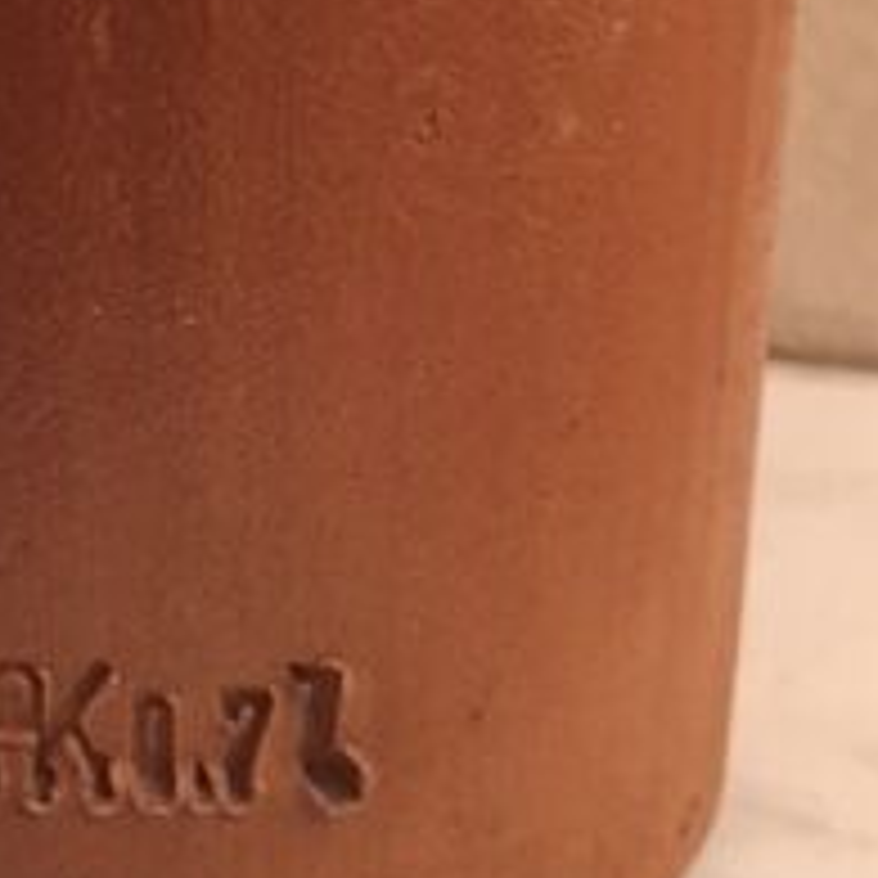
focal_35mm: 84
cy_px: 360
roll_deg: -1.2
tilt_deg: -19.9
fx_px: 2410
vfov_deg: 20.6
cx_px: 275
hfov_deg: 20.6
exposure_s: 1/20
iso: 200
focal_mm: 4.15
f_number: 2.2
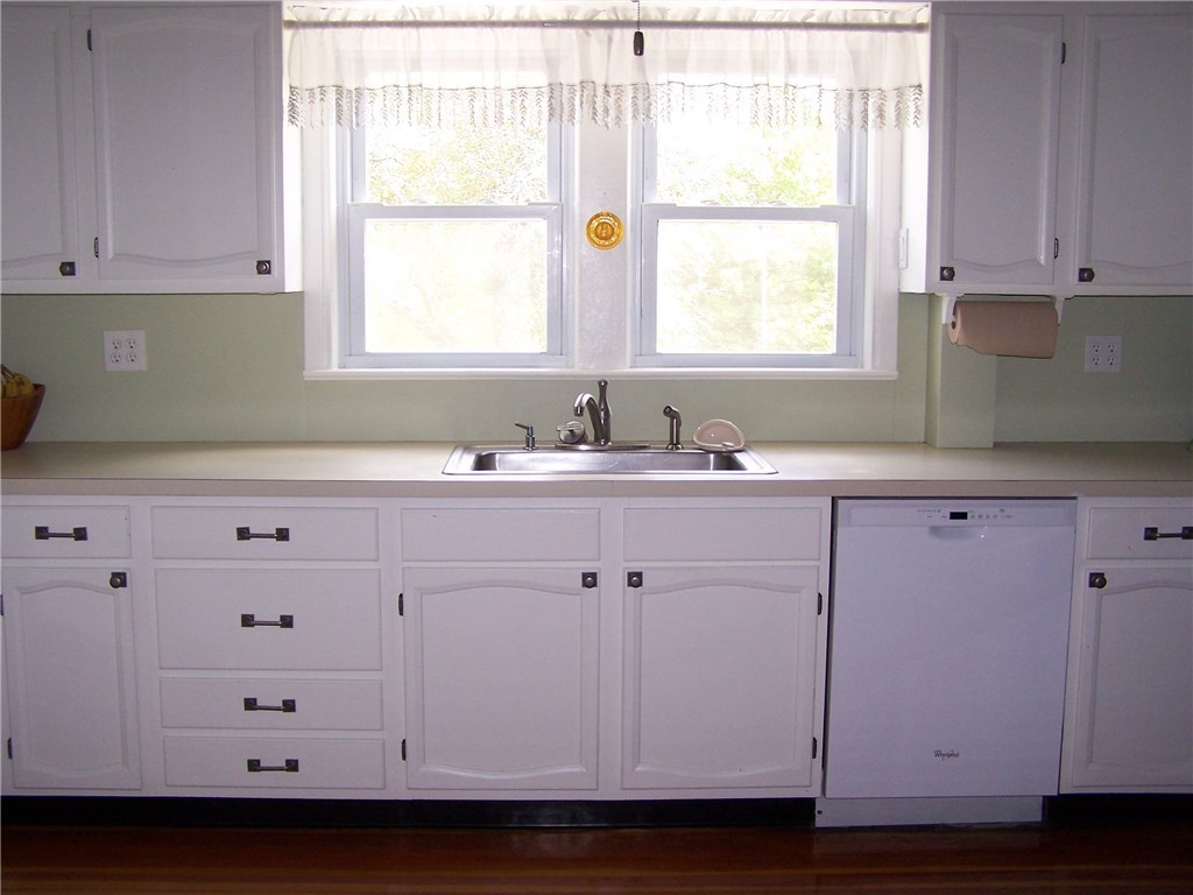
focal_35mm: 38
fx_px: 1310
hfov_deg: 49.0
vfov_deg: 37.7
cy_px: 448
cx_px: 596
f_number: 2.8
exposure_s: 1/60
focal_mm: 6.3
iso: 140
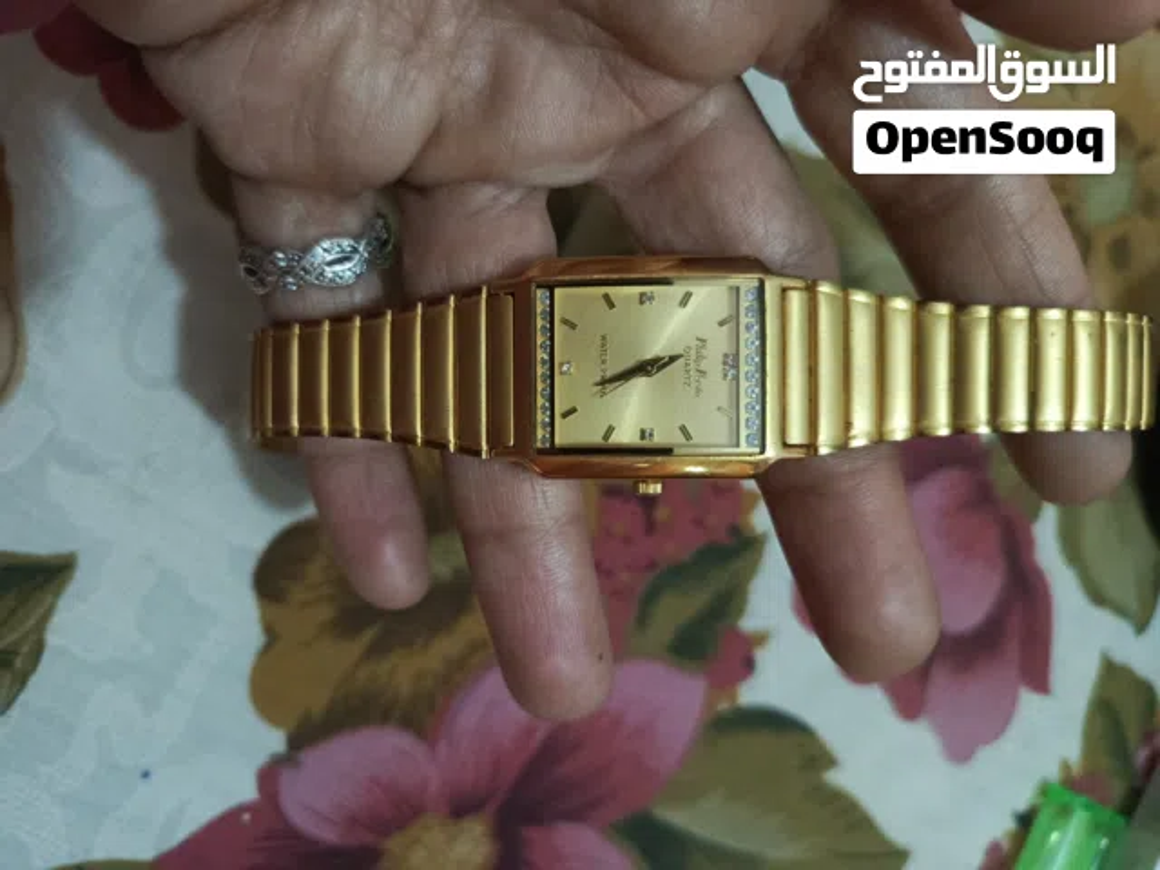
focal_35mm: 23
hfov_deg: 73.9
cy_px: 435
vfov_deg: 58.9
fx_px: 771
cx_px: 580
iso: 4078
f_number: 1.75
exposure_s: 1/33.3
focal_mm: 5.25
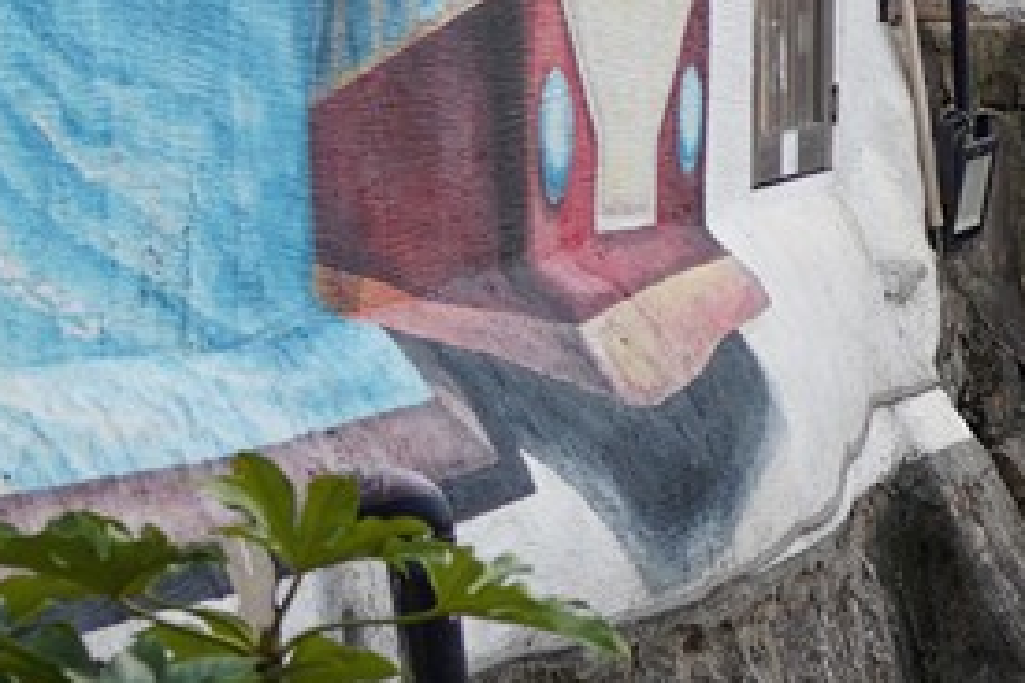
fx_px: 7231
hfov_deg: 7.5
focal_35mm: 254
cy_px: -501
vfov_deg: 5.3
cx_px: 2507
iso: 100
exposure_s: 1/160
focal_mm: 35
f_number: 4
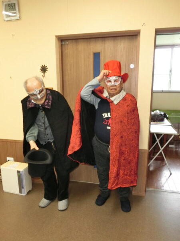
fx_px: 173
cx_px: 90
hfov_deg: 54.9
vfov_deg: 69.4
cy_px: 120
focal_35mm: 25
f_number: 3.5
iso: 400
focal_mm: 4.5
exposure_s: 1/30
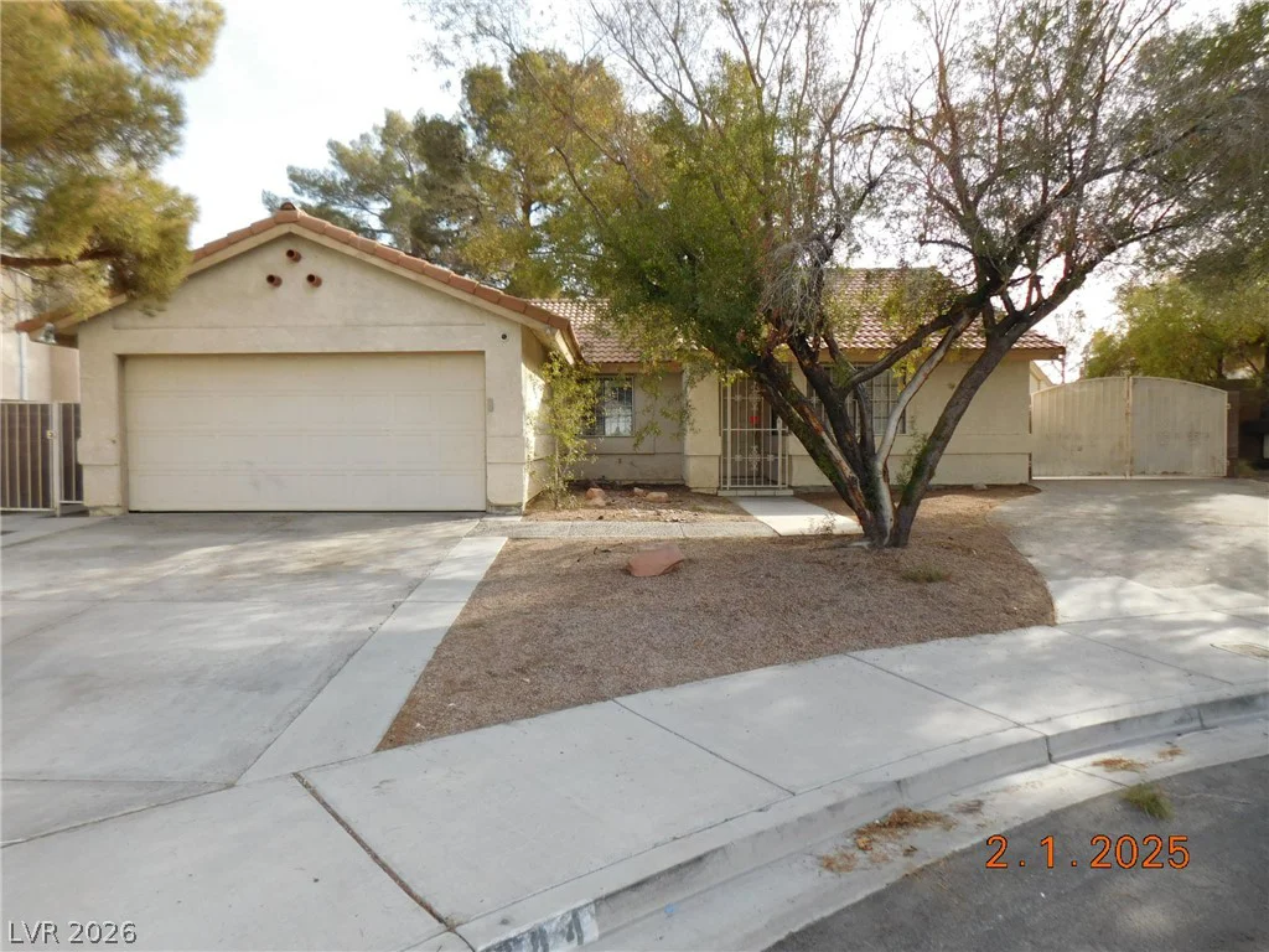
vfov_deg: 58.9
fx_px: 843
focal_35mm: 23
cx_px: 634
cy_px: 476
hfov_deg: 73.9
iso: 125
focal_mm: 4
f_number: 3
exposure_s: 1/500
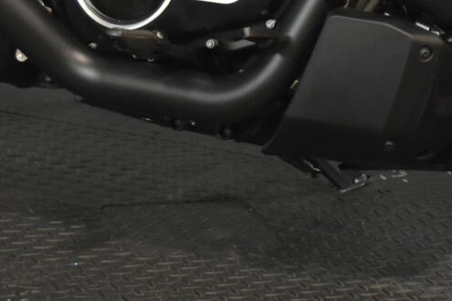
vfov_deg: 7.3
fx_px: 2297
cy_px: -206
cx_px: 388
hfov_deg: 11.2
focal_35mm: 183
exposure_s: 1/30
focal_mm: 30
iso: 1250
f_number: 4.5
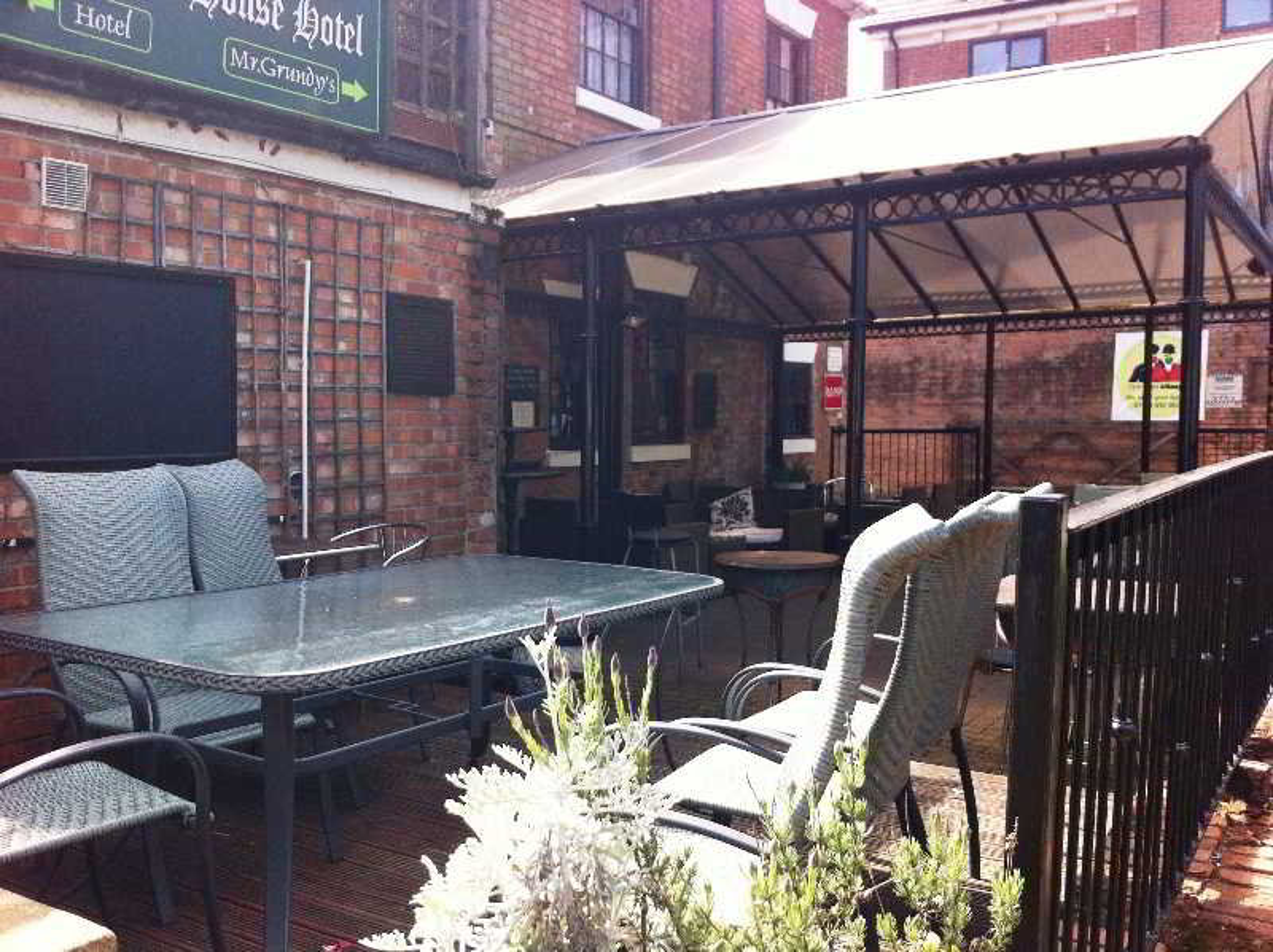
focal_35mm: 35
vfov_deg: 40.6
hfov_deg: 52.7
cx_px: 636
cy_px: 476
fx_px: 1286
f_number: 2.8
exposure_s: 1/331
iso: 80
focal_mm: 3.85
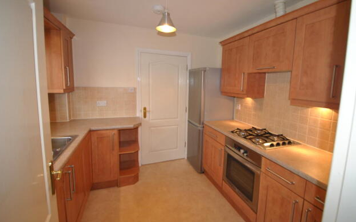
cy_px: 106
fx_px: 155
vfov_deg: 71.2
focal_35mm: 16
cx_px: 182
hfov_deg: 97.8
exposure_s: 1/15
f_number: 3.5
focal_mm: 10
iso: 200
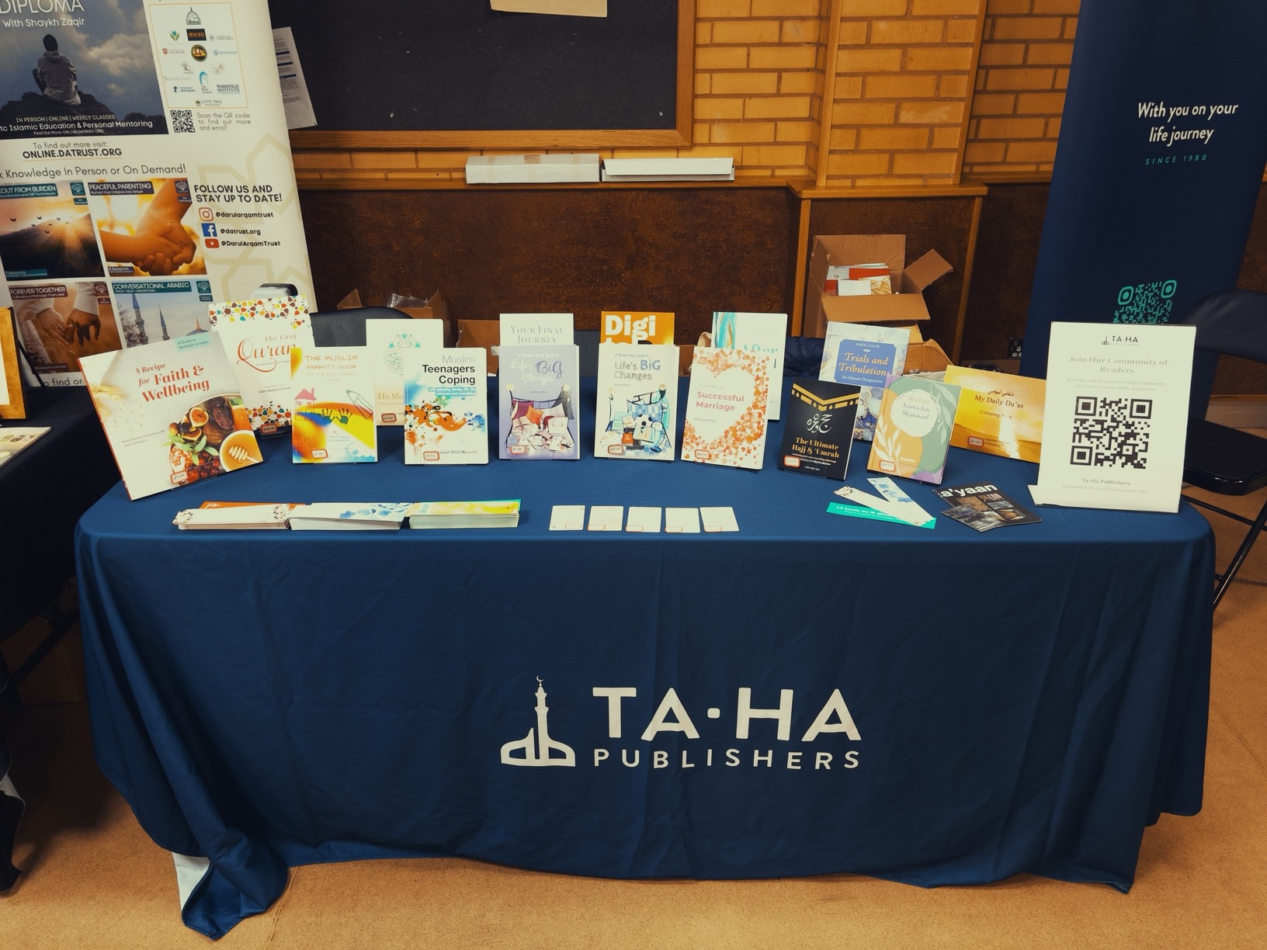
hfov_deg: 67.3
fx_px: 952
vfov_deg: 53.1
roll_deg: +0.2
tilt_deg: -26.4
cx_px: 634
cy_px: 475
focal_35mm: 26
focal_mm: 5.1
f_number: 1.6
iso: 50
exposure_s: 1/17
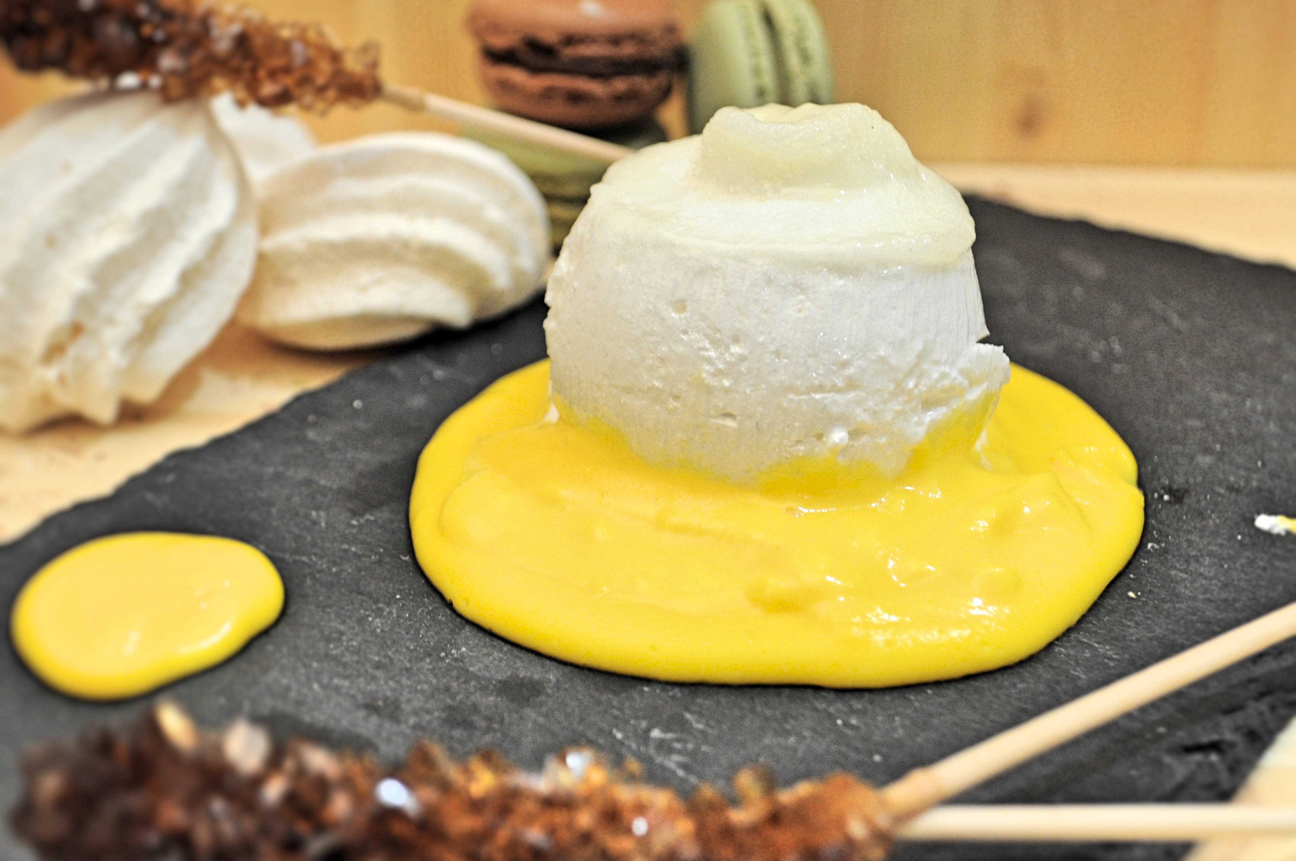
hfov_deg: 35.1
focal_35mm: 57
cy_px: 430
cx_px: 648
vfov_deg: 23.7
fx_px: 2049
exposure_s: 1/30
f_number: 5
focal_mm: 38
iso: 900
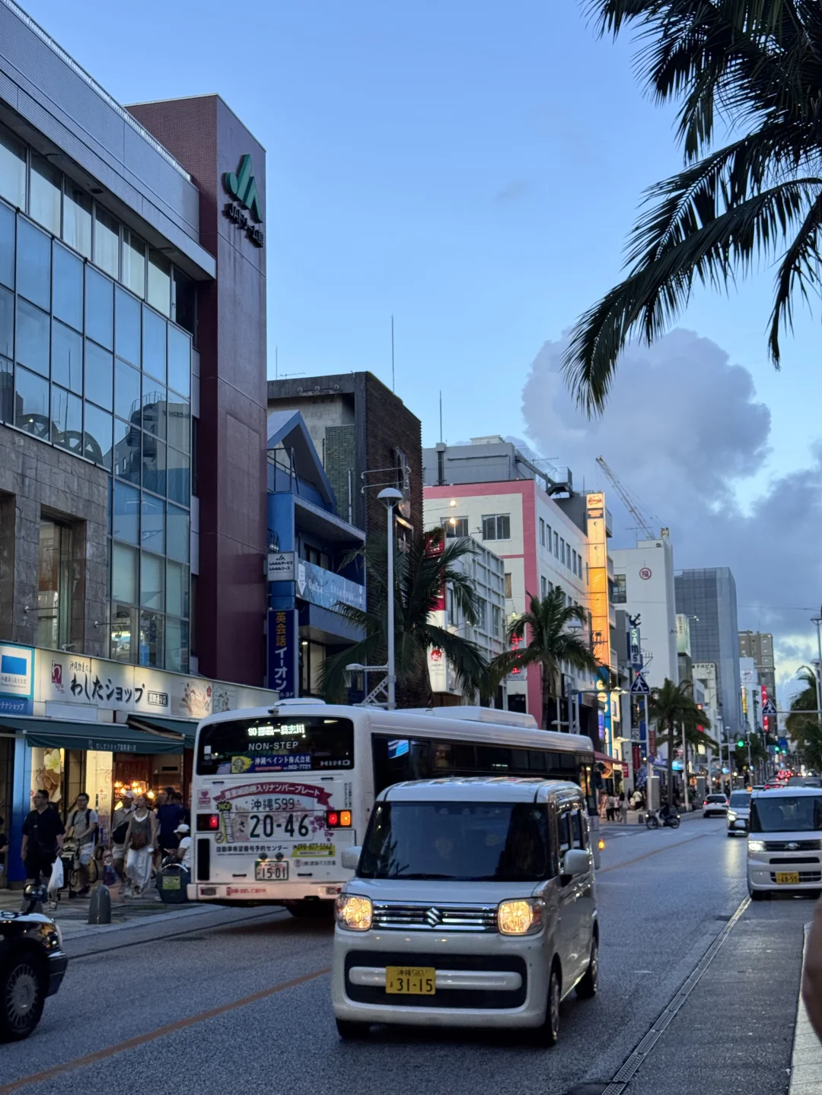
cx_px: 411
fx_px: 1520
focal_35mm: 48
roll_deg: -1.4
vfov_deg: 39.7
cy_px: 548
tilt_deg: +9.3
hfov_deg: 30.3
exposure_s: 1/209
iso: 50
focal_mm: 6.76
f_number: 1.78
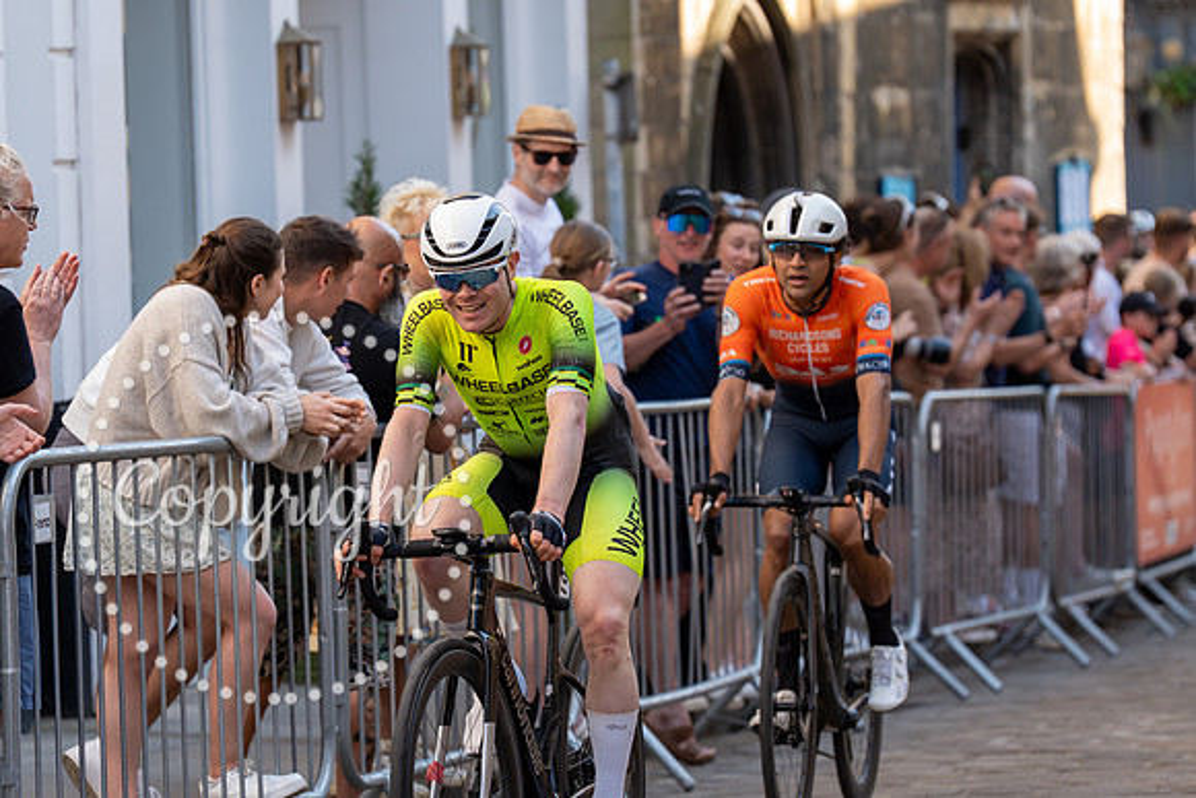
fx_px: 5317
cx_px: 598
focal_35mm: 160
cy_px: 399
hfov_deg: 12.8
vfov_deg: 8.6
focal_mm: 160
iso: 800
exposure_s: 1/1000
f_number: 4
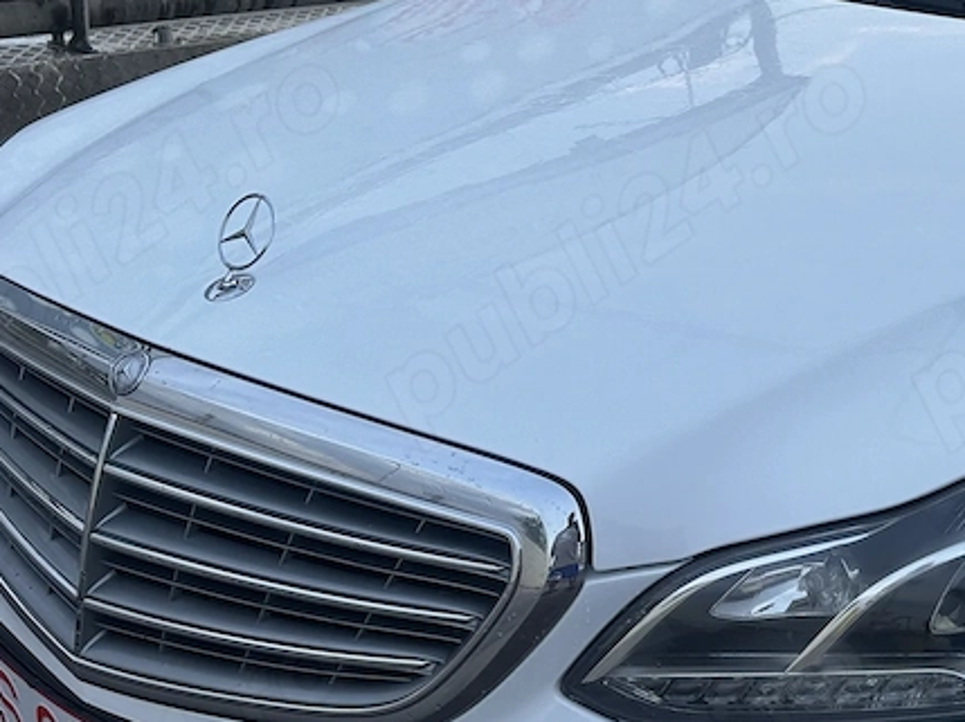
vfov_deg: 26.0
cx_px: 886
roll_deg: -3.8
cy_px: 283
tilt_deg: -17.5
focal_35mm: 56
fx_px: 1560
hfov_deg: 32.5
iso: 80
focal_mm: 6.86
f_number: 1.78
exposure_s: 1/100
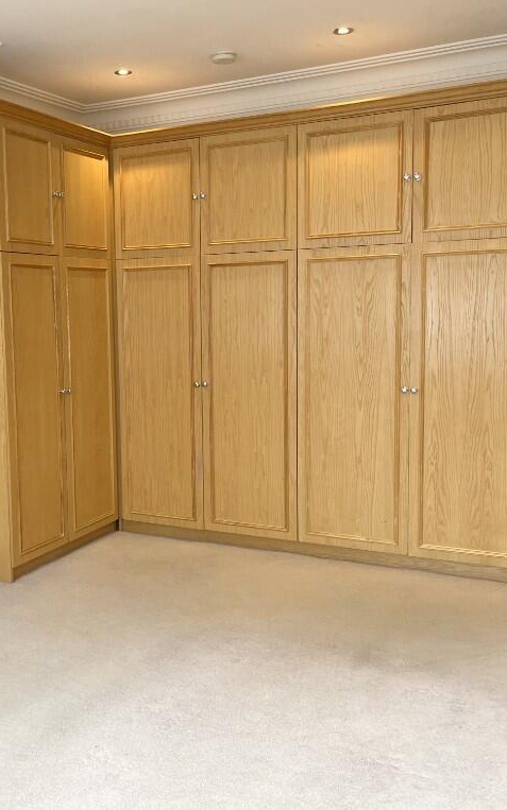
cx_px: 148
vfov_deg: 52.7
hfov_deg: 34.0
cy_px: 403
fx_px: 818
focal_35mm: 37
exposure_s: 1/110
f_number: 1.6
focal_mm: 5.1
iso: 125
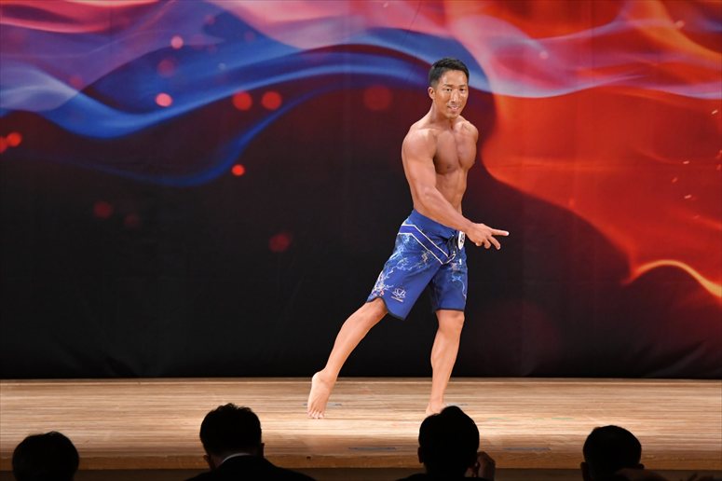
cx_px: 361
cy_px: 240
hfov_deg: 9.2
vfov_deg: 6.1
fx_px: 4510
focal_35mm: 225
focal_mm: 150
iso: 3200
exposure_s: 1/400
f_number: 5.6
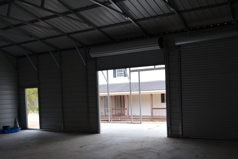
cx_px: 139
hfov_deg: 50.5
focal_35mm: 38
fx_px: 251
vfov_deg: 34.7
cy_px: 105
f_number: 3.5
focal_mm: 18
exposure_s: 1/125
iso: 320
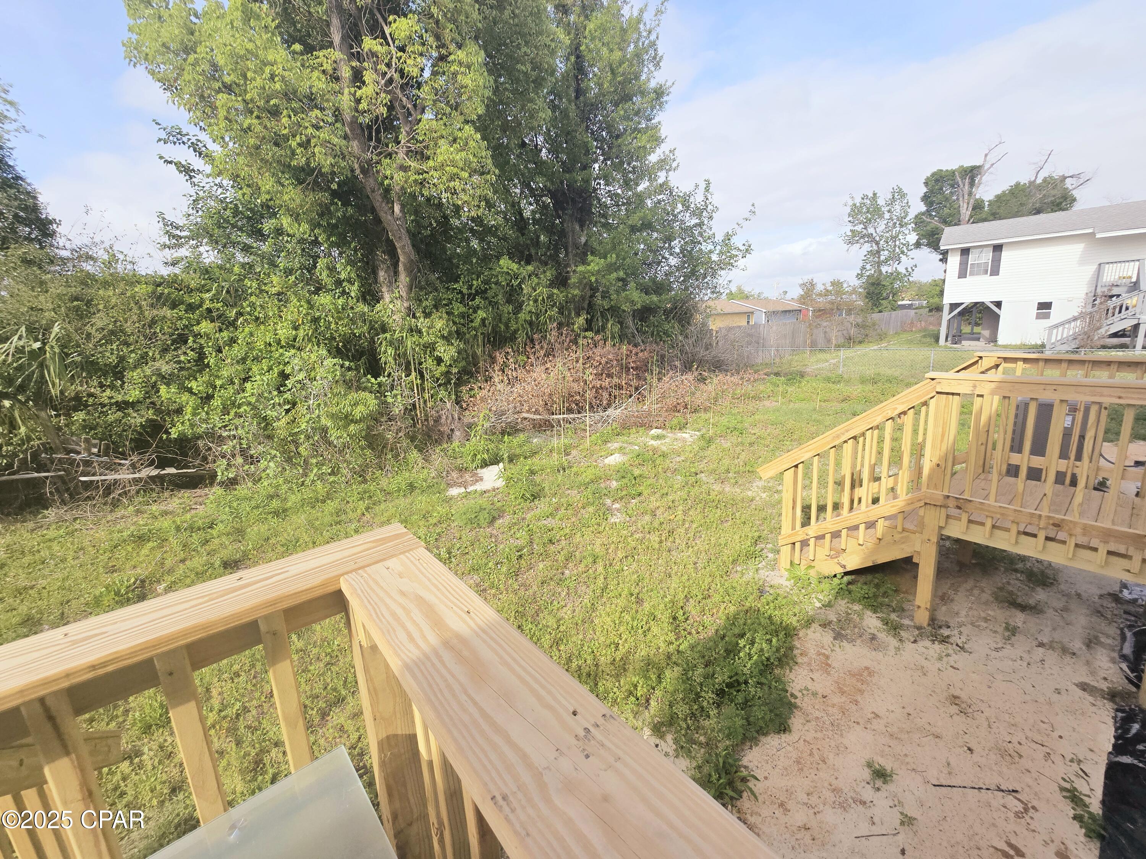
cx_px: 573
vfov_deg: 89.9
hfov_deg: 106.2
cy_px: 430
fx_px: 430
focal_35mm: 13
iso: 50
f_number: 2.2
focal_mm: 2.2
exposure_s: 1/1667
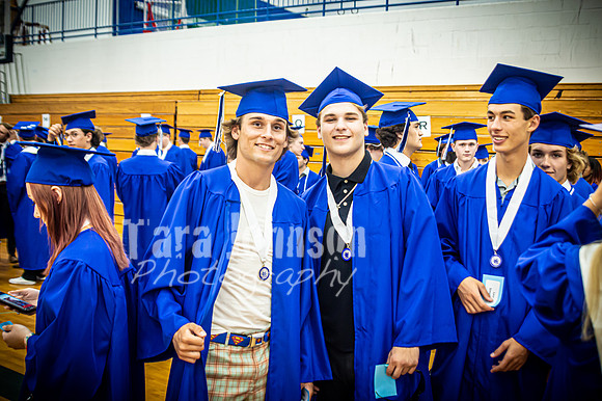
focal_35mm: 36
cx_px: 301
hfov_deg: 53.2
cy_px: 200
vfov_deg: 36.8
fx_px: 602
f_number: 2.8
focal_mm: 24
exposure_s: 1/200
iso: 2200
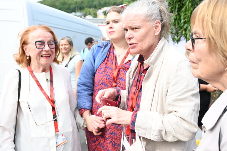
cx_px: 114
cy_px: 76
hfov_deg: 53.1
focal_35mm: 36
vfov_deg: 36.9
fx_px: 227
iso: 800
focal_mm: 36
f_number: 5.6
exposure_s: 1/800
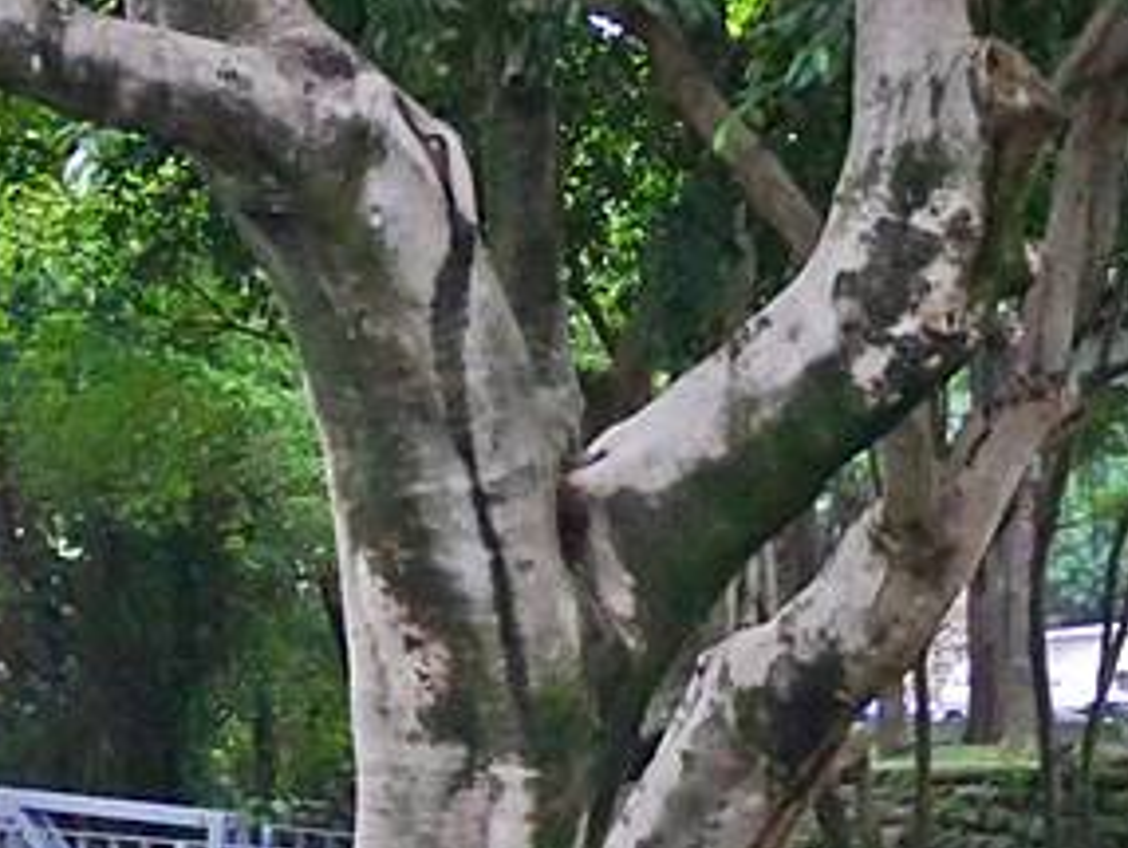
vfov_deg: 15.1
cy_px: 400
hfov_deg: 18.2
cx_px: -469
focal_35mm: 98
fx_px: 3196
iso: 3200
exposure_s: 1/50
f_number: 2.5
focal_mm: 14
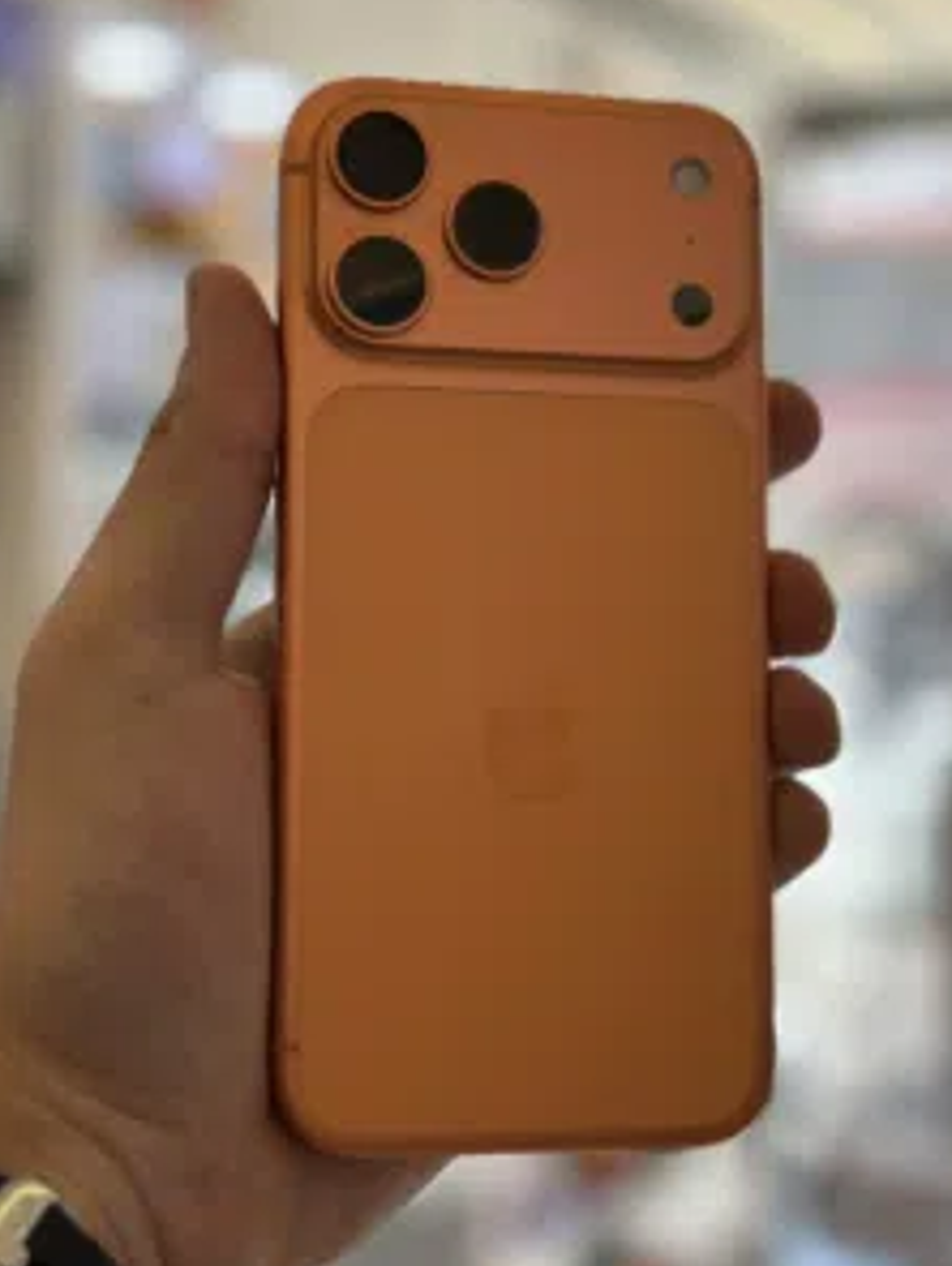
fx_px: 2378
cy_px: 571
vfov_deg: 29.8
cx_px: 536
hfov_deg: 22.6
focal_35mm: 65
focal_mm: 6.86
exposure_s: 1/651
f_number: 1.78
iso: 80
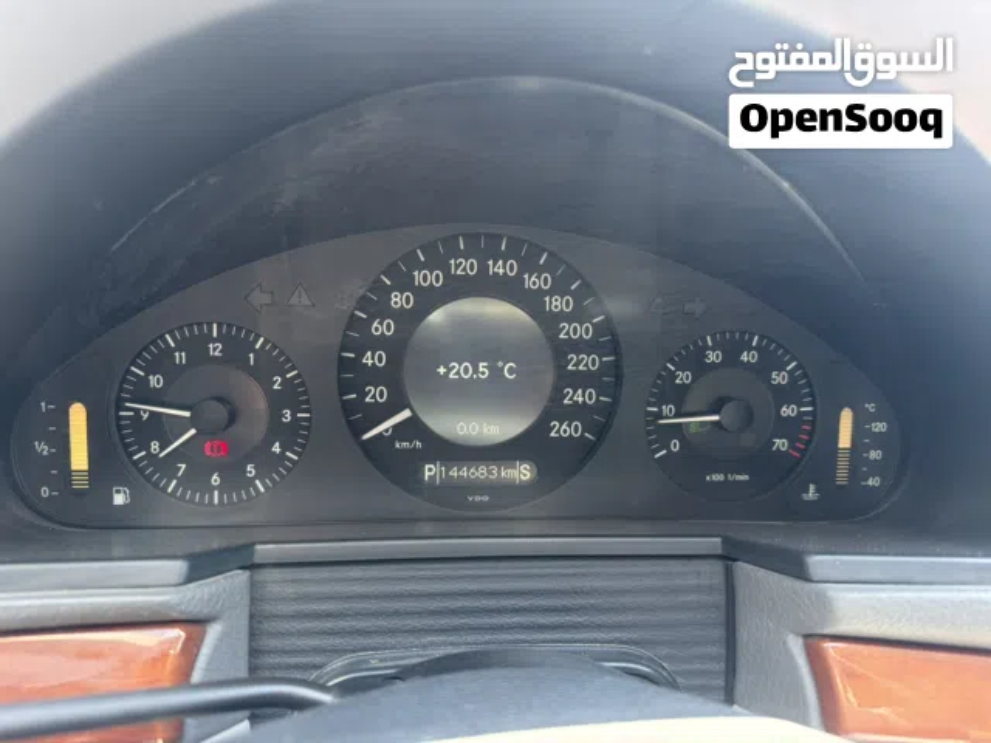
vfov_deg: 56.8
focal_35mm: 24
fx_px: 687
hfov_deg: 71.6
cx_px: 496
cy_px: 372
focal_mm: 6.76
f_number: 1.78
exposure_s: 1/115
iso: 200
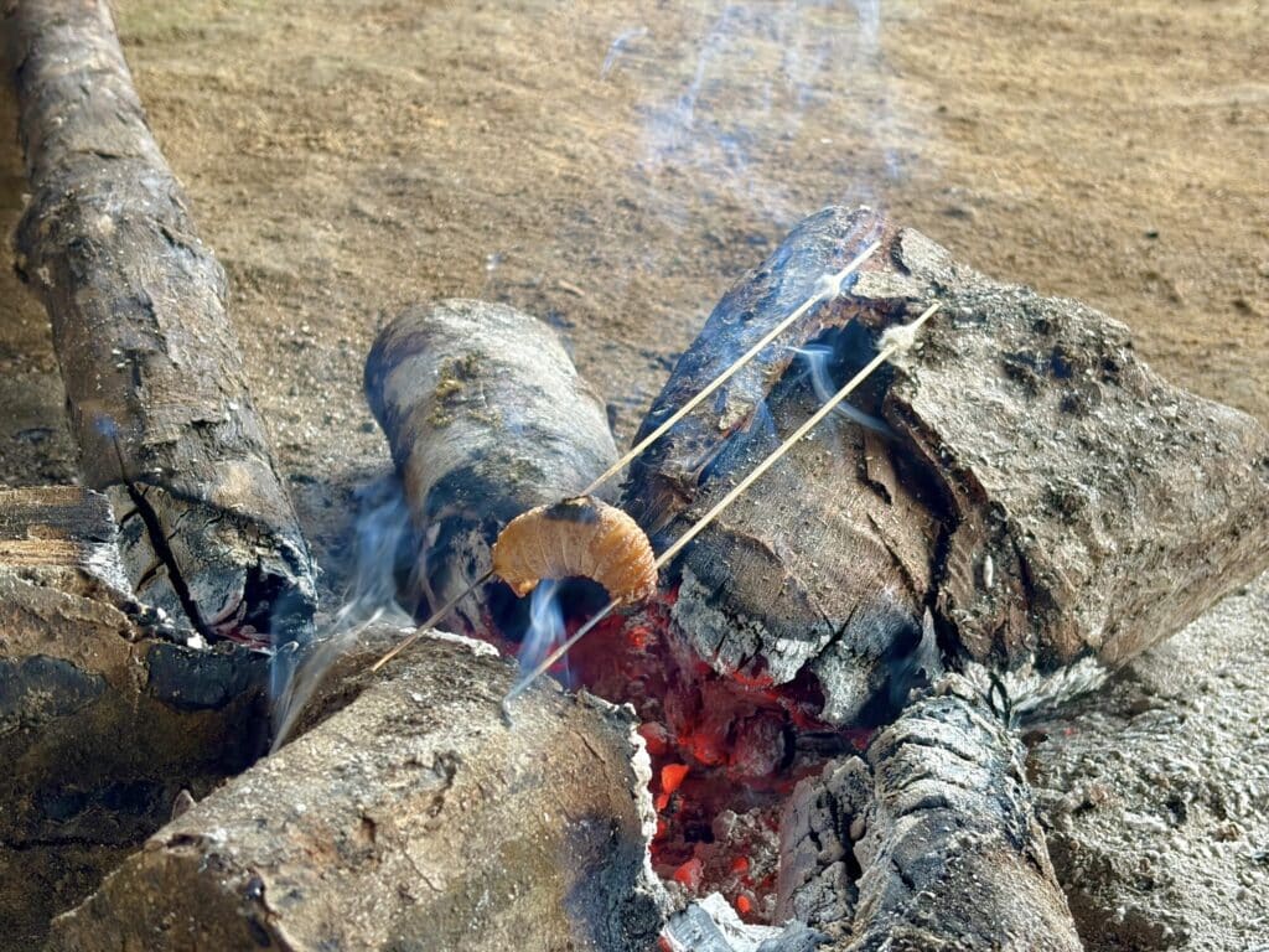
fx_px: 1906
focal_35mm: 52
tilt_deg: -26.0
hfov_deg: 36.8
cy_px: 476
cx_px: 634
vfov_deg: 28.0
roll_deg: +0.7
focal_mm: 5.96
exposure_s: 1/60
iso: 125
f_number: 1.6
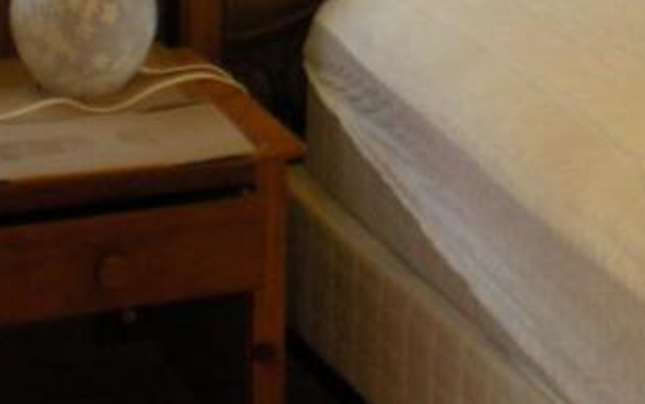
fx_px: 2339
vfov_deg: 9.5
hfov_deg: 15.6
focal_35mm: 133
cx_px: 526
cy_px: -275
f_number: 3.1
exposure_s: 1/36.2
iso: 200
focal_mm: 6.3
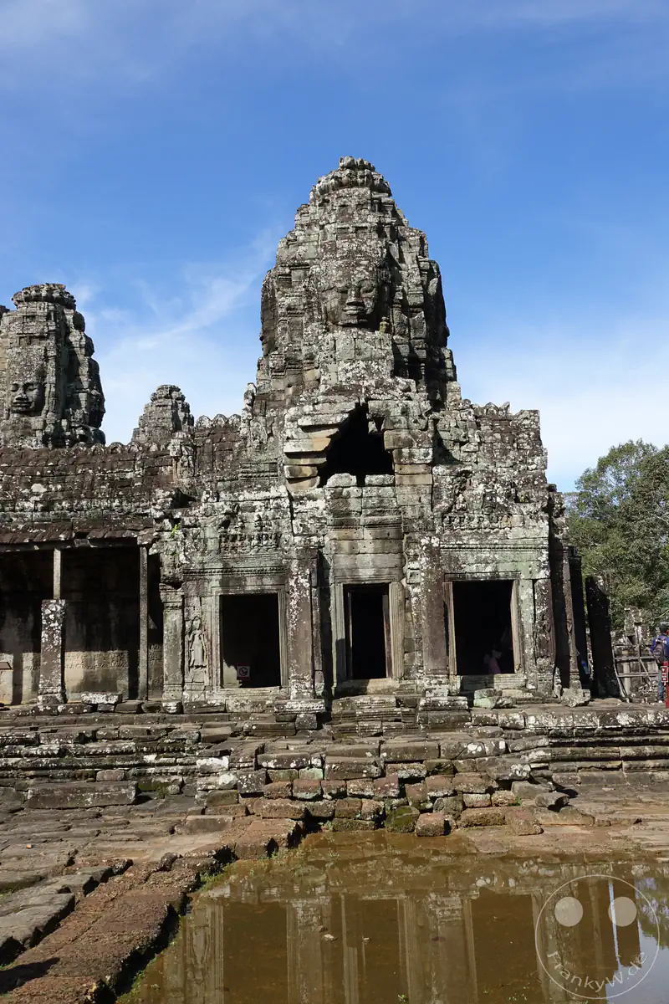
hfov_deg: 41.1
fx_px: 892
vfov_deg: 58.7
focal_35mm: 32
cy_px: 502
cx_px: 334
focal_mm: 11.77
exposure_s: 1/640
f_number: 4
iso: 100
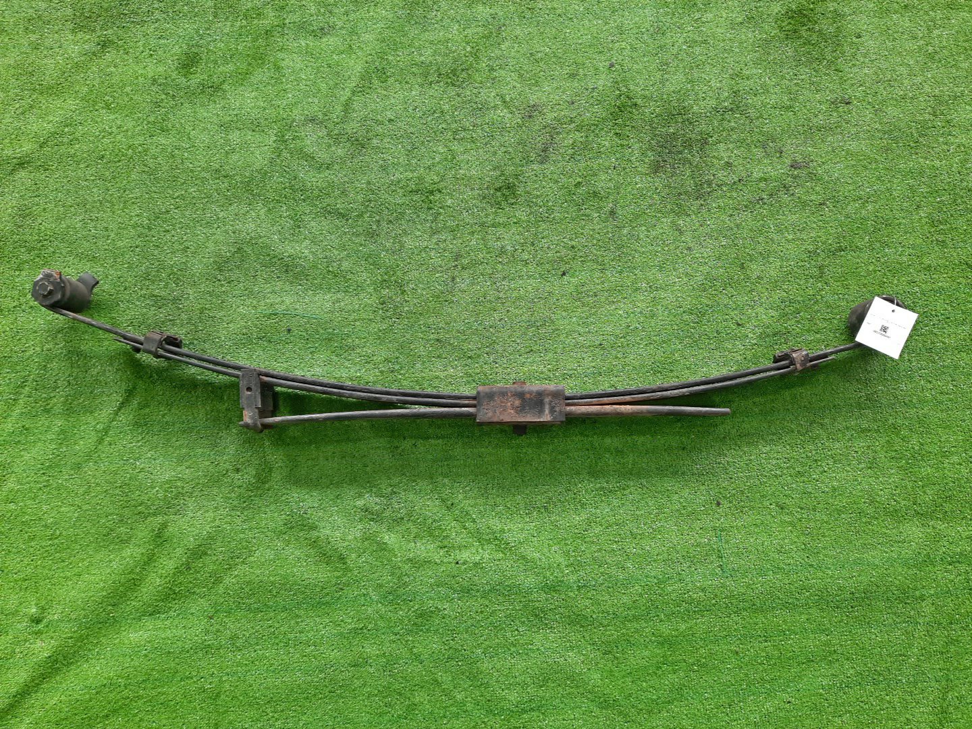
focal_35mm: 25
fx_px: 702
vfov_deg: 54.9
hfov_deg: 69.4
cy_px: 364
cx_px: 486
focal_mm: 4.6
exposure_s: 1/50
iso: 112
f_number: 2
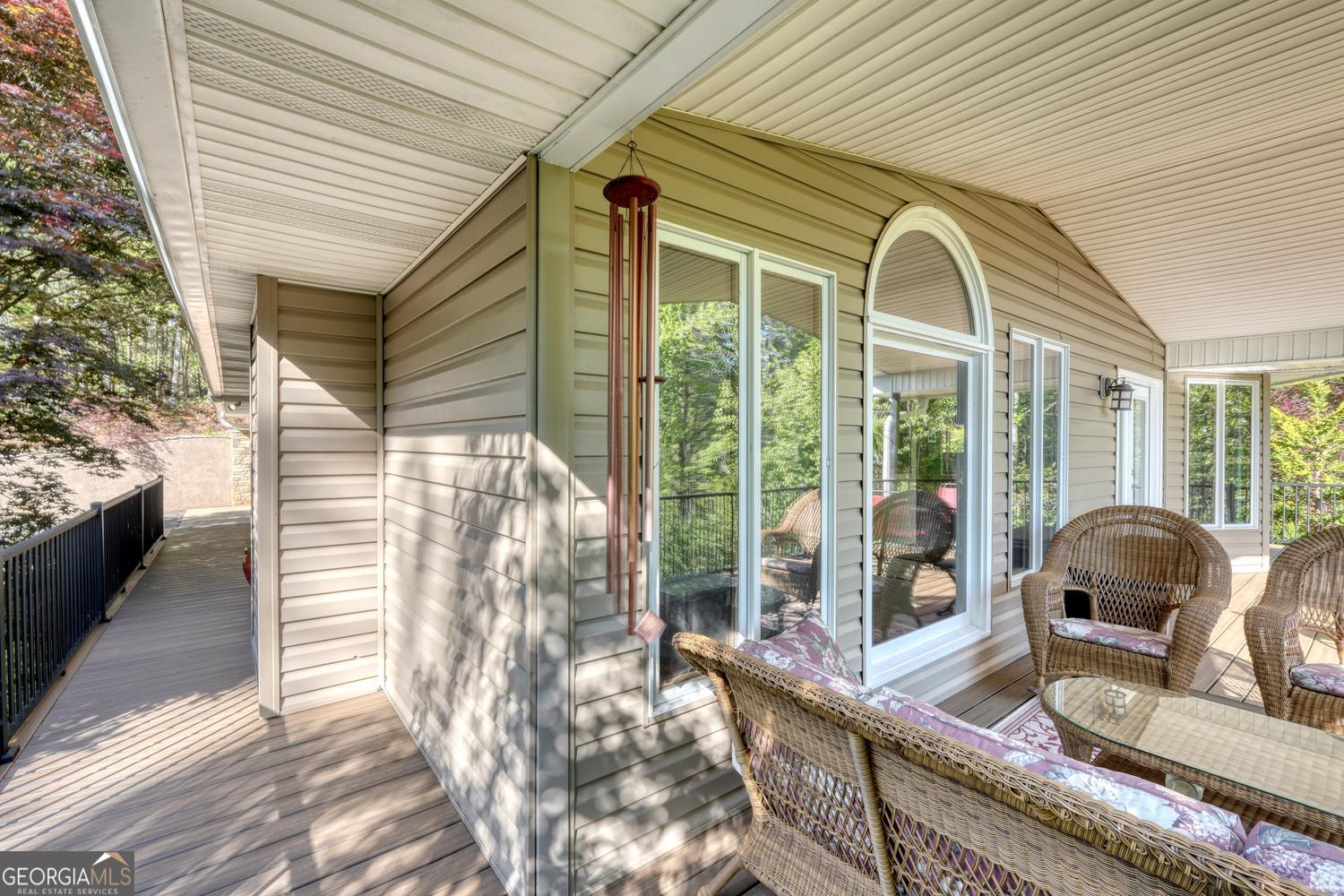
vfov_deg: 77.3
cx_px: 672
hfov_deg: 100.4
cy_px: 448
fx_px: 560
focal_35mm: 15
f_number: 9
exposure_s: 1/8
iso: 100
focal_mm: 10
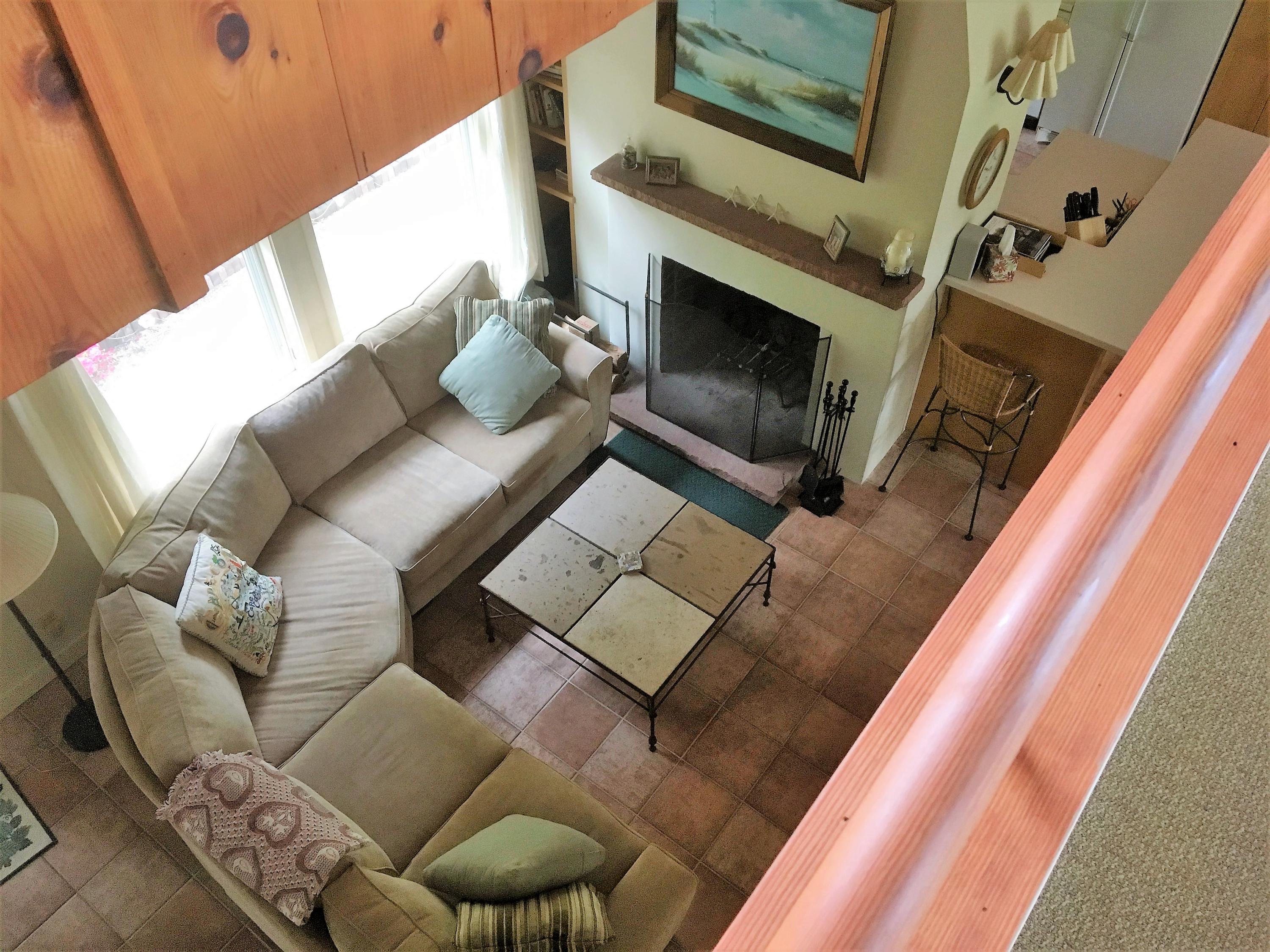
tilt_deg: -49.0
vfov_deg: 48.2
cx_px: 635
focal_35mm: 29
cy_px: 476
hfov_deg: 61.7
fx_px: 1064
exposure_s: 1/30
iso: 160
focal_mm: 4.15
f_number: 2.2
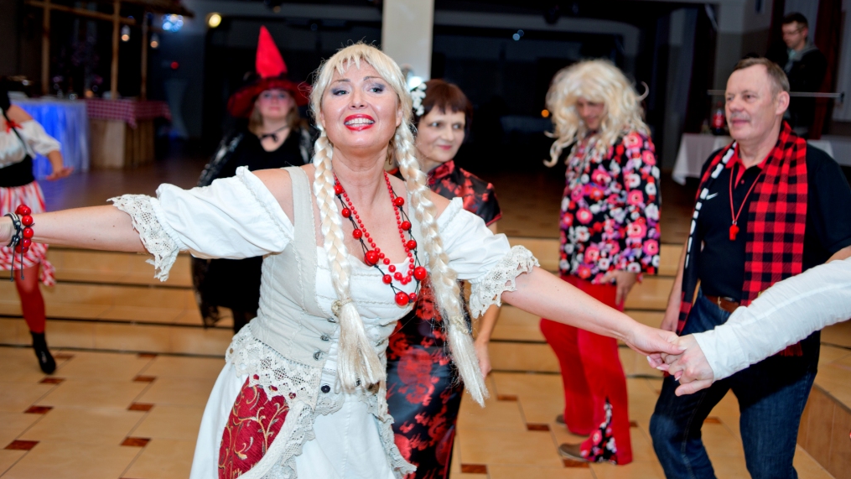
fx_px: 835
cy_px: 224
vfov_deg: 32.0
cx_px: 424
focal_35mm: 37
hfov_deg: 54.0
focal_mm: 35
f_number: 2.8
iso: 320
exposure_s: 1/320
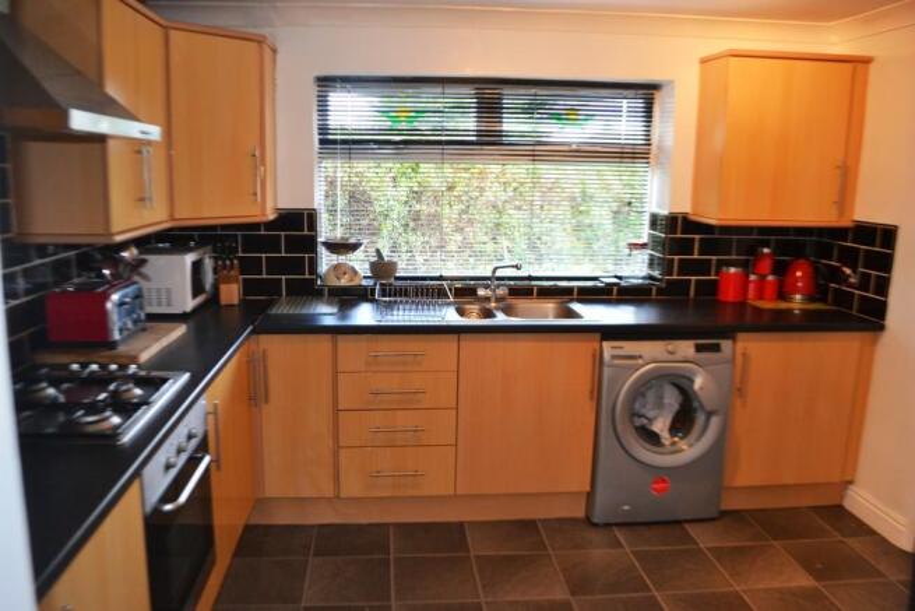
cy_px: 306
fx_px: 686
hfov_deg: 67.4
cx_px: 458
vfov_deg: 48.0
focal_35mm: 27
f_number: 3.5
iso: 720
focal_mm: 18
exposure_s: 1/60
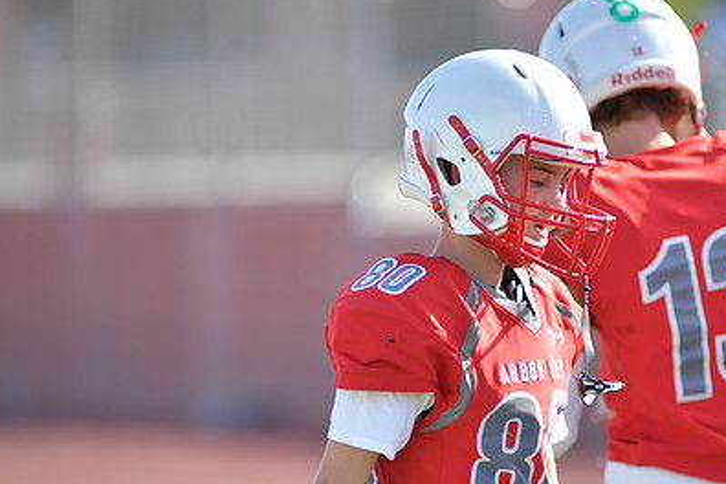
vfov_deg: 3.1
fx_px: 8852
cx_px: 515
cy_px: 346
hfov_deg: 4.7
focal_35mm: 439
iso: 320
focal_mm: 300
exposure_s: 1/2000
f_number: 3.5
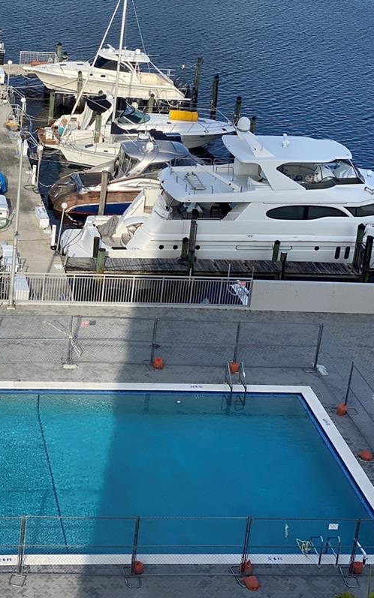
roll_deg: -5.5
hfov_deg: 15.6
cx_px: 55
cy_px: 166
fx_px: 1354
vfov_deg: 24.7
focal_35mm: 83
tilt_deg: -17.9
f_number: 2
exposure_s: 1/1199
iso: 20
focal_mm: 6
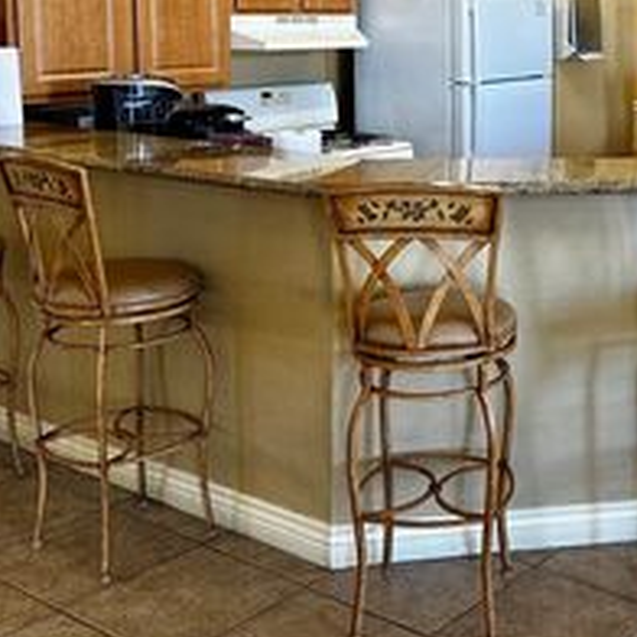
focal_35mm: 54
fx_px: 1124
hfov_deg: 30.0
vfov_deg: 30.9
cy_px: 132
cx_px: 601
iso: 160
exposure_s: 1/60
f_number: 1.78
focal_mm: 6.86
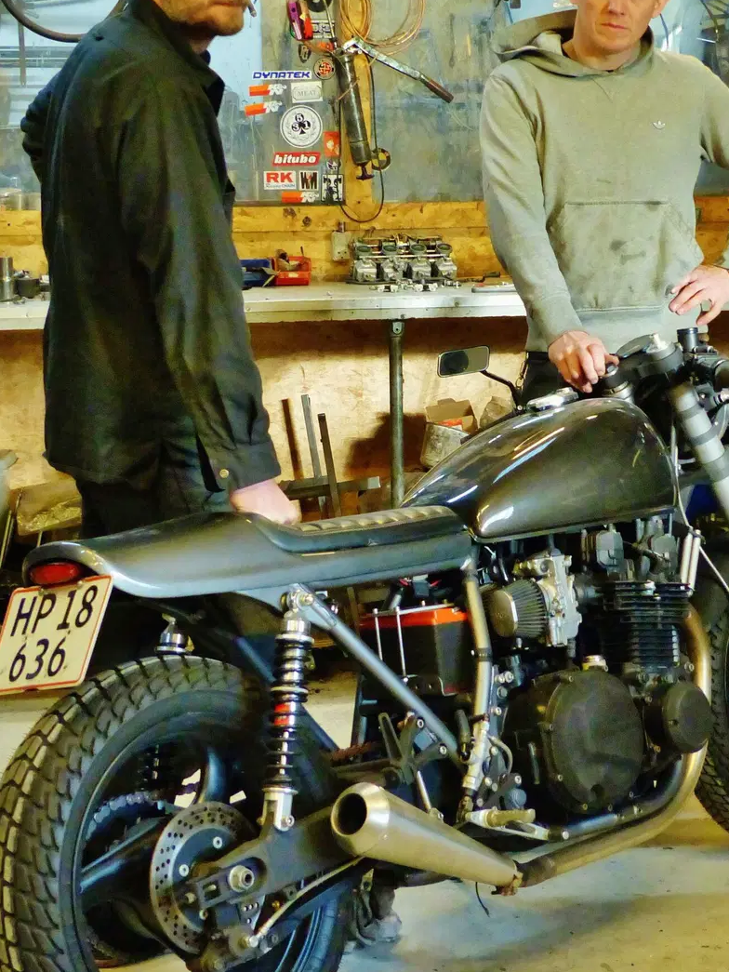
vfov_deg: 25.9
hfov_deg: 19.6
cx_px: 438
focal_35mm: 75
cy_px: 397
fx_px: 2106
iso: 800
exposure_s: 1/60
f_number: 2.8
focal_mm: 8.7
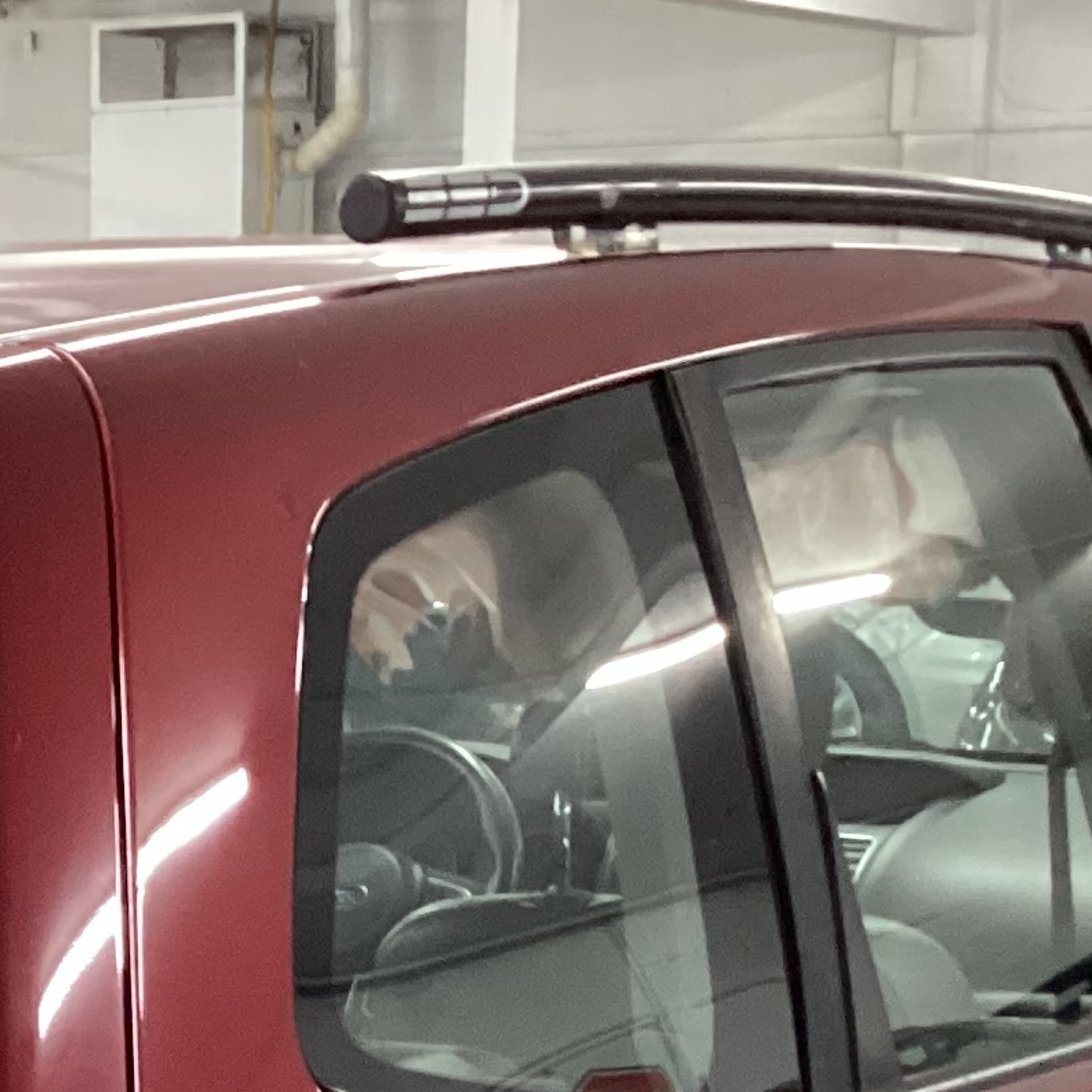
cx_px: -212
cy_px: 1538
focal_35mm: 112
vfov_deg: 14.7
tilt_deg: -18.7
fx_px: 3997
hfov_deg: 15.0
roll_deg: -0.1
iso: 400
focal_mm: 3.3
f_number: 2.4
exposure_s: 1/40
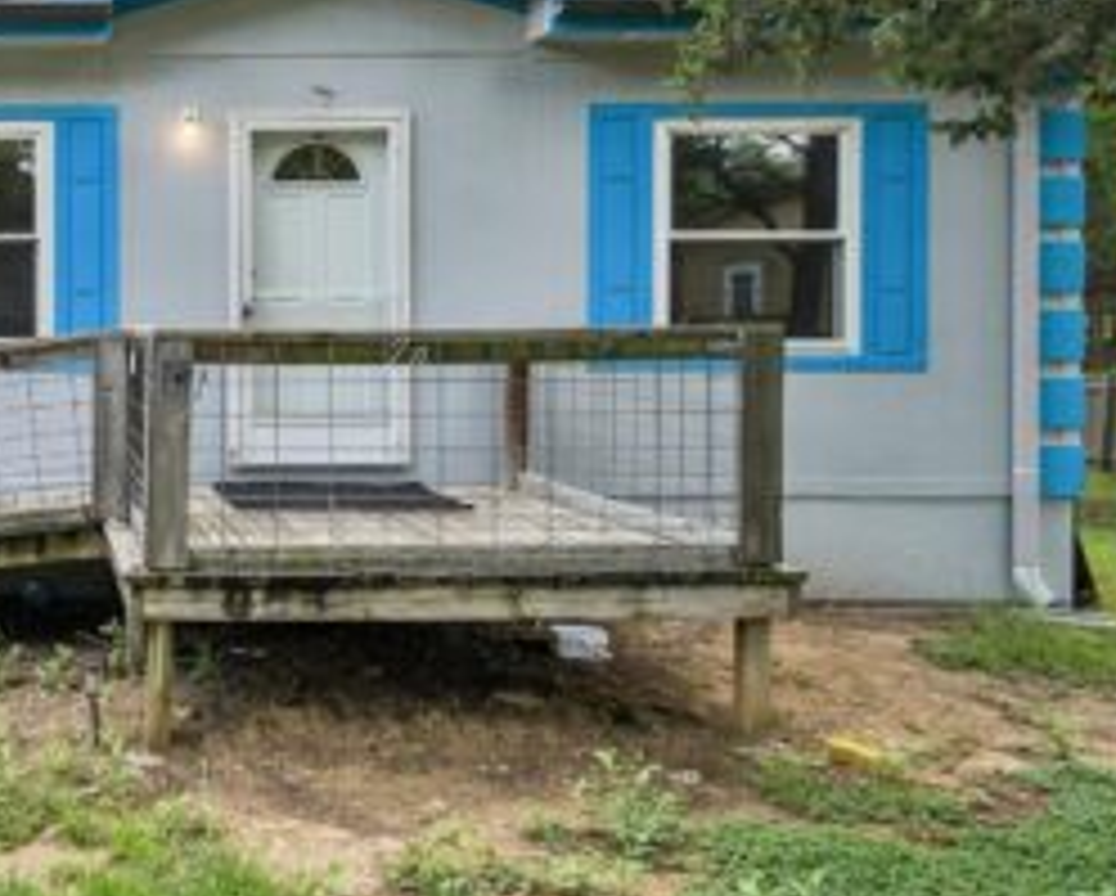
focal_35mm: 34
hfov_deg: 45.4
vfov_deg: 42.9
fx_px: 1124
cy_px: 302
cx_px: 22
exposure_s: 1/200
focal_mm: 10
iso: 400
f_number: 8
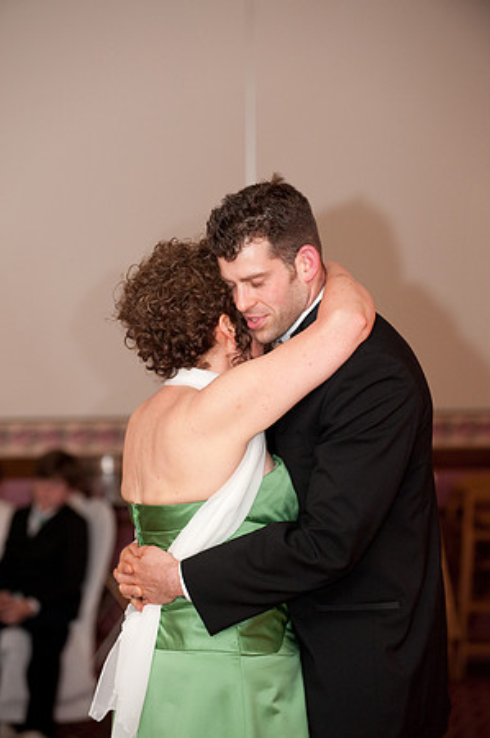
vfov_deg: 13.7
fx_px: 3069
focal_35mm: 150
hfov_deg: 9.1
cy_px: 369
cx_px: 245
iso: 1600
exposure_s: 1/40
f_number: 5
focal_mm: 150
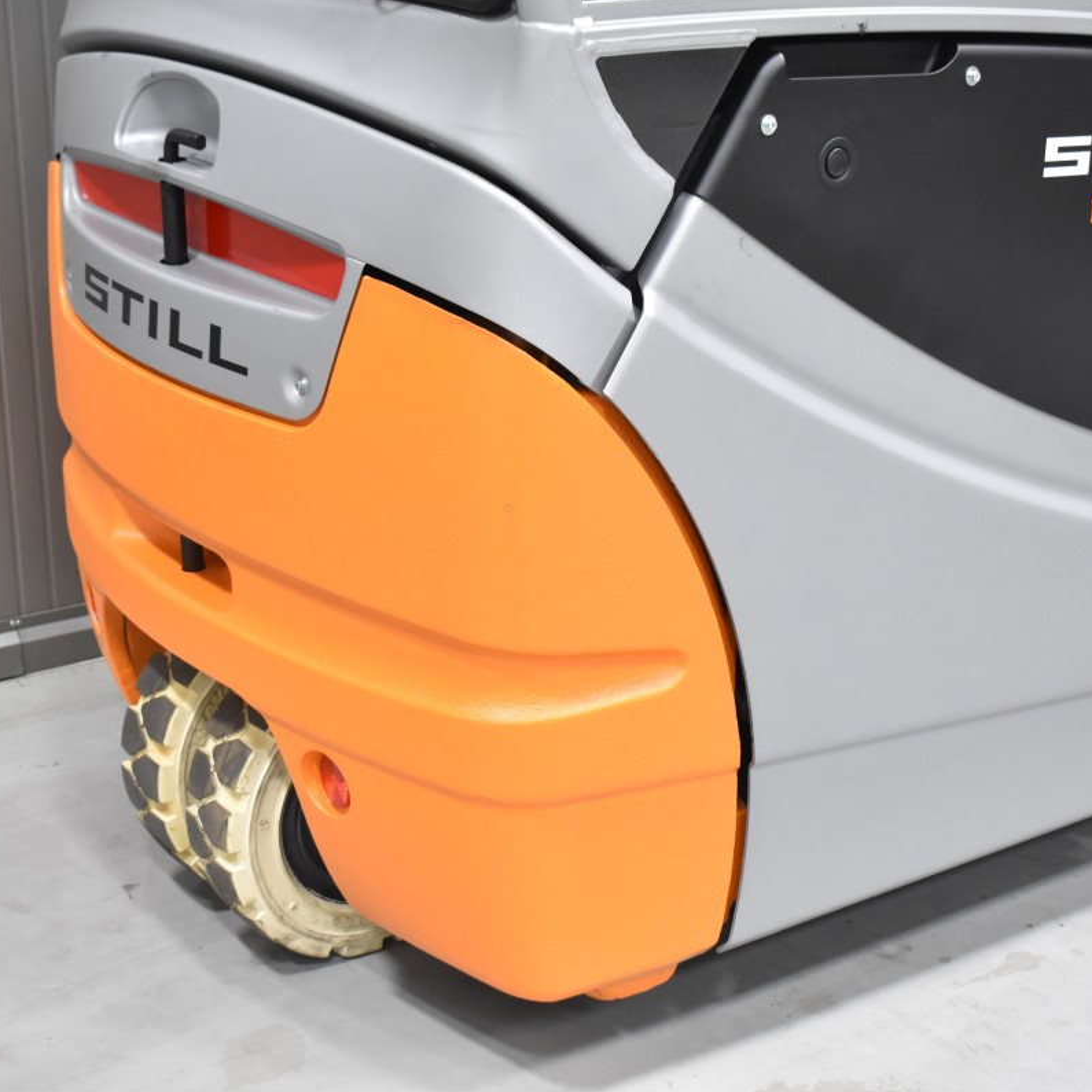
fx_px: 2129
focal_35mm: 60
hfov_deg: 28.8
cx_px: 503
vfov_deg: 28.8
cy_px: 545
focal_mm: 31
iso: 1600
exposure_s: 1/50
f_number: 4.5
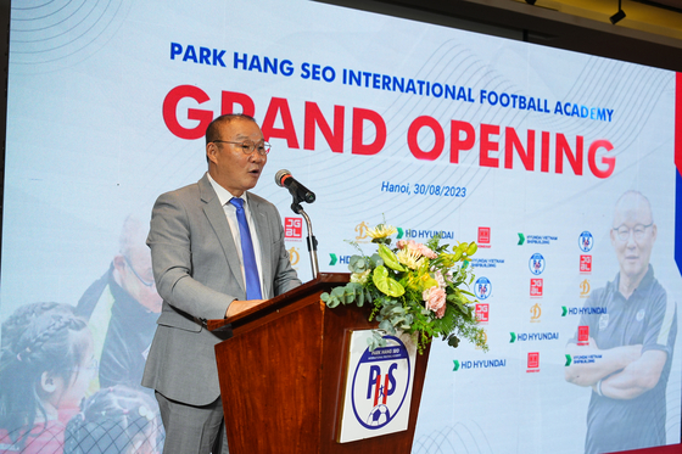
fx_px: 947
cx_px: 341
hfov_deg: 39.6
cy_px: 227
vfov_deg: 27.0
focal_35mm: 50
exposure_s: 1/200
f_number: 4
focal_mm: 50
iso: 1000
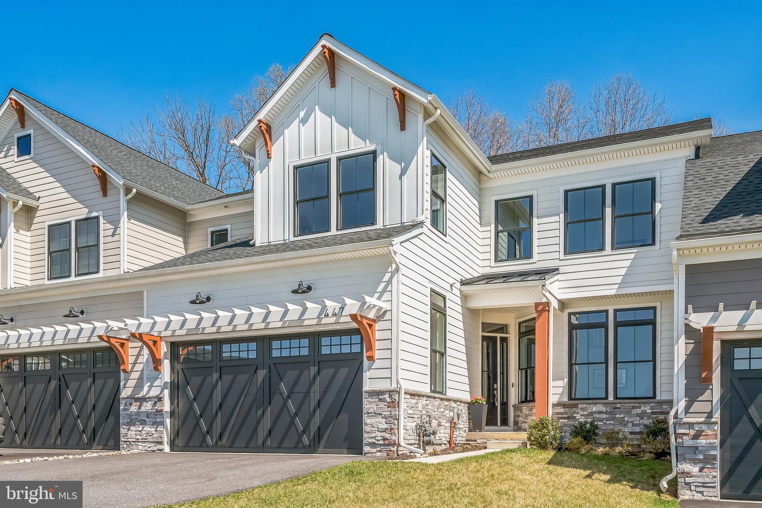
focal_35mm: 30
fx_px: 635
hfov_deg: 61.9
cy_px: 254
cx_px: 381
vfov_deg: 43.6
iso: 640
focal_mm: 30
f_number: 10
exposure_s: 1/800
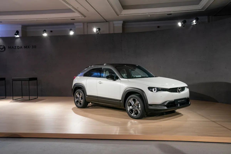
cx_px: 116
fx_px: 231
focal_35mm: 36
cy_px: 77
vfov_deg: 36.9
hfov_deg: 53.1
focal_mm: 36
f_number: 8
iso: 400
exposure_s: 1/25
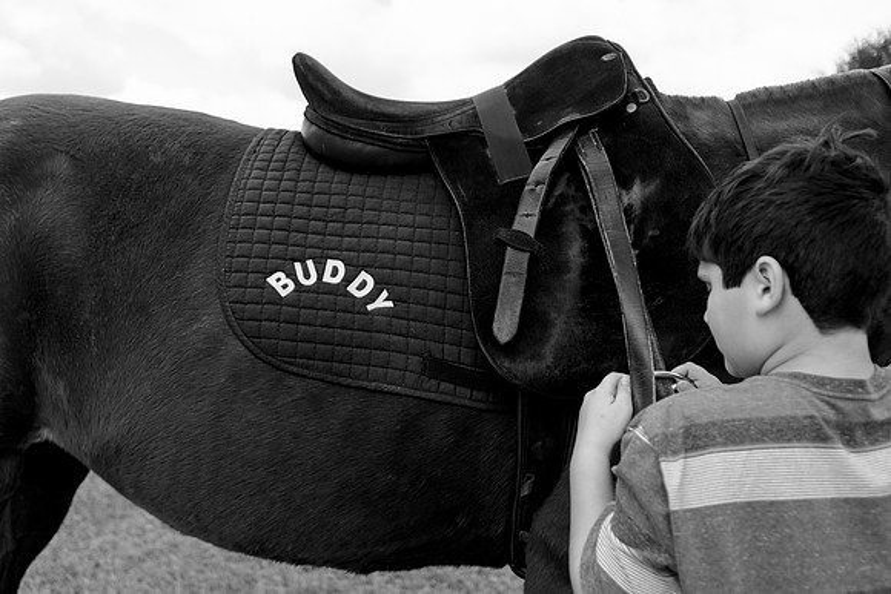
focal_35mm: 38
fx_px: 950
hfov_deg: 50.2
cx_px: 413
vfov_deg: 34.7
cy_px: 319
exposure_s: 1/2000
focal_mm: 35
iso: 200
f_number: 2.8
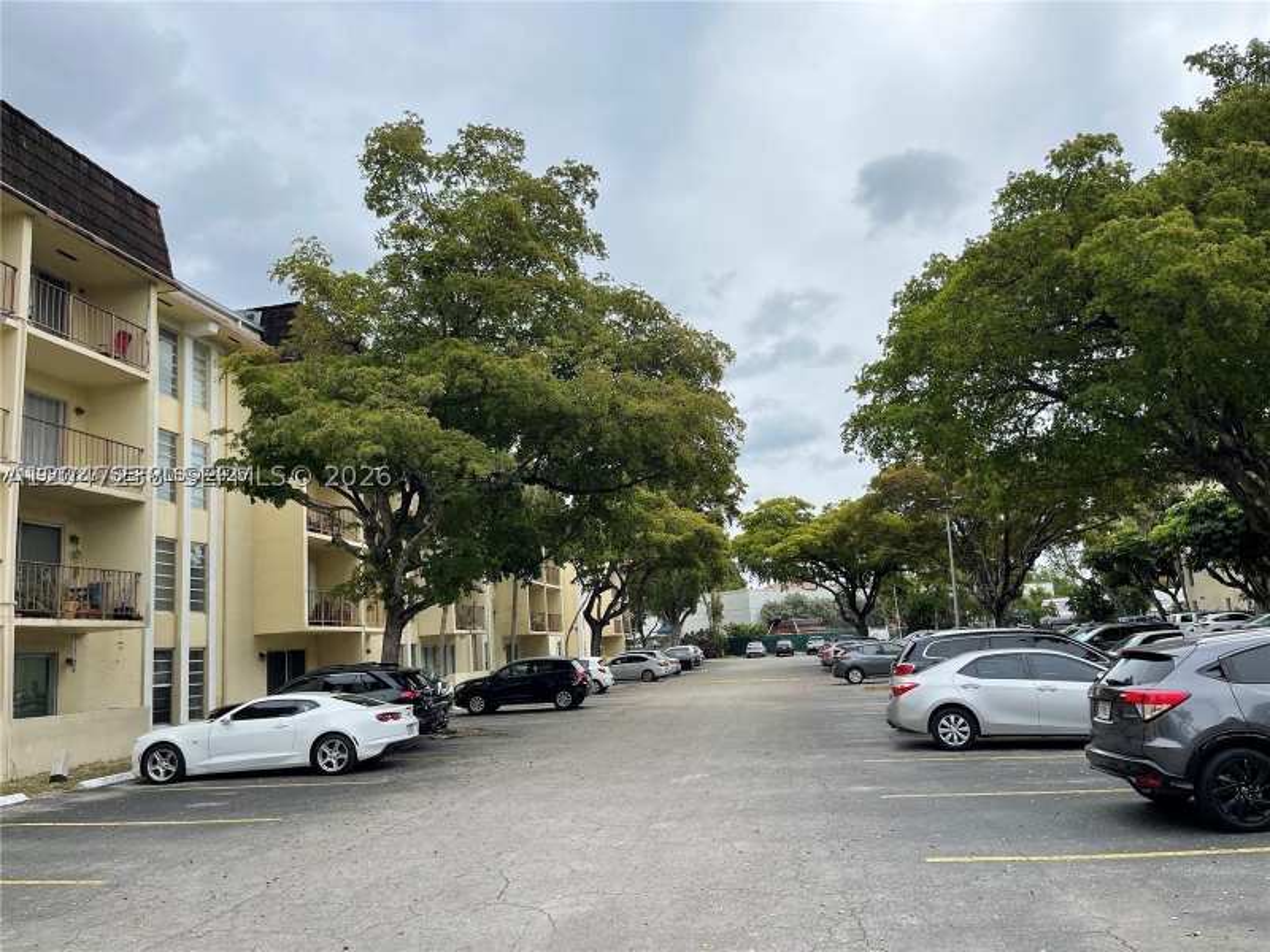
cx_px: 635
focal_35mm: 25
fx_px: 917
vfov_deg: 54.9
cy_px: 476
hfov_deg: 69.4
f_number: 1.6
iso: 32
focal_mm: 5.1
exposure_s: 1/4348
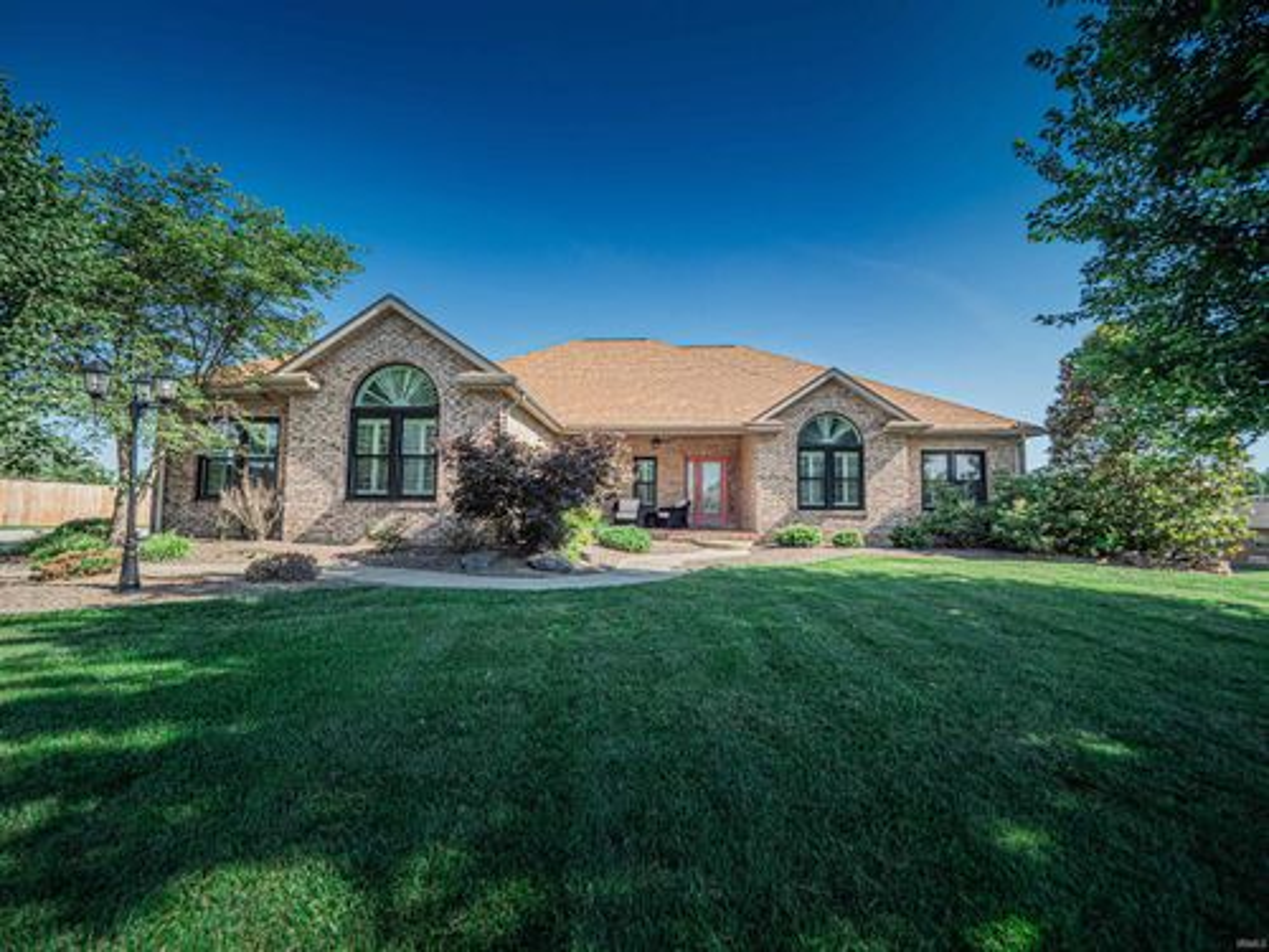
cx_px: 634
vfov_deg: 85.7
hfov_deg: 102.1
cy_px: 476
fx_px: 513
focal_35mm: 14
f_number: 5
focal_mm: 7
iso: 200
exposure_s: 1/400
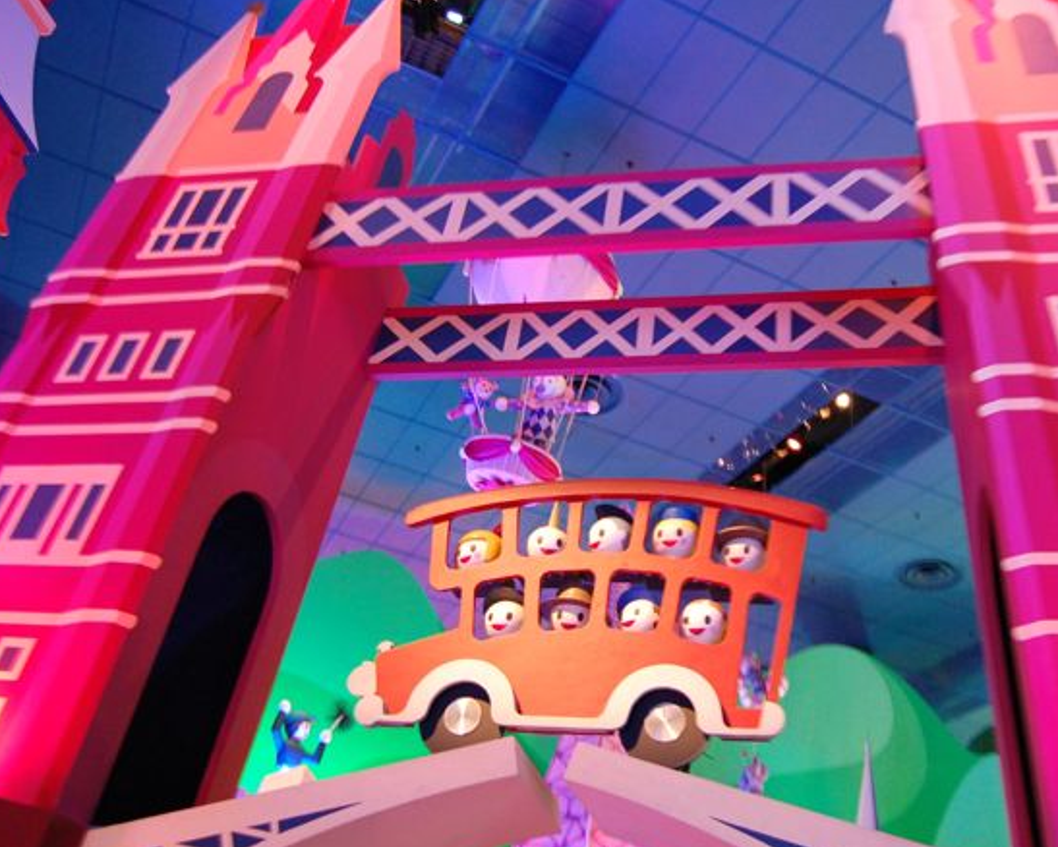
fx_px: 1159
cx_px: 660
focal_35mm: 37
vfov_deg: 40.1
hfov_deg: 48.6
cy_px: 385
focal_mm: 18
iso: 1000
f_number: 3.5
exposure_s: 1/8
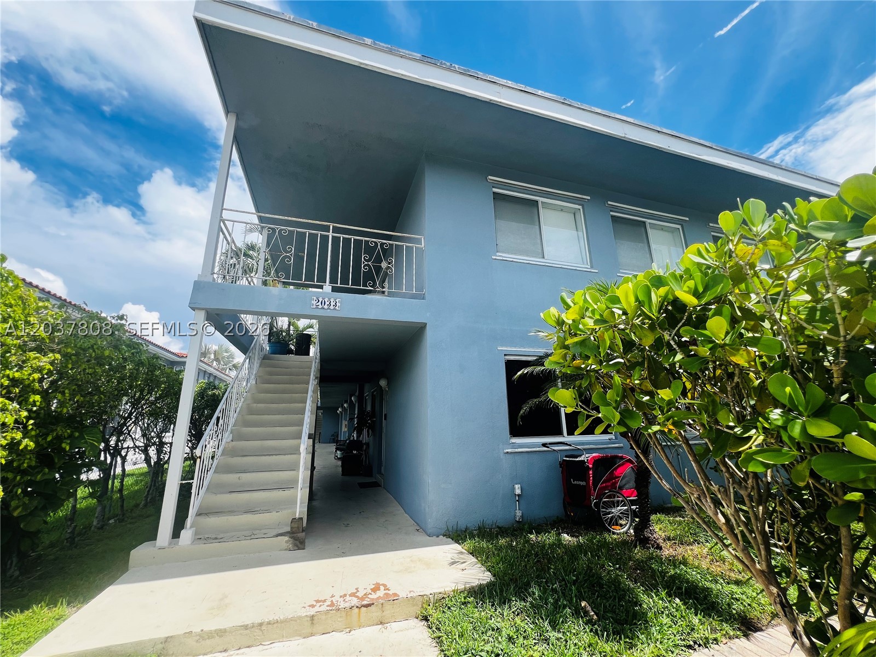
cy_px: 328
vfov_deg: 89.9
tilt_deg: +14.8
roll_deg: +1.5
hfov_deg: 106.2
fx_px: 329
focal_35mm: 13
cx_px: 438
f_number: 1.8
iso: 32
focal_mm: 1.57
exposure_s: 1/704
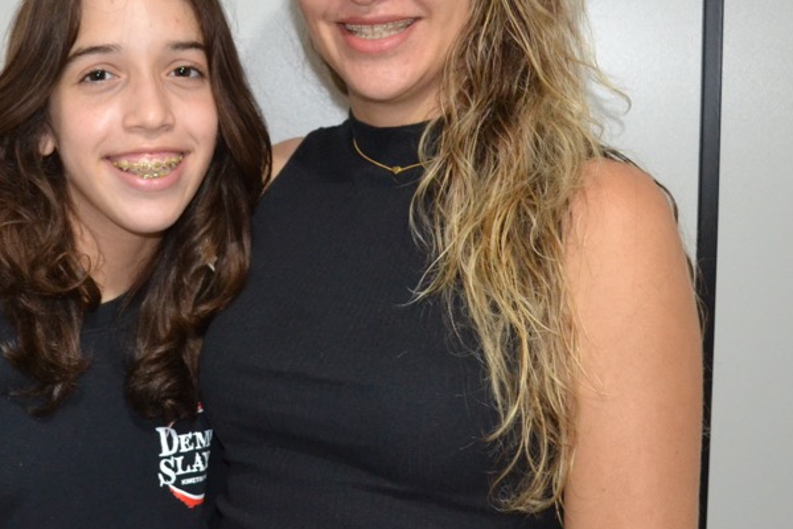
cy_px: 126
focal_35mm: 66
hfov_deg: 29.9
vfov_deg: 20.4
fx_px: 1454
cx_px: 180
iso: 1800
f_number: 4
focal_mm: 22
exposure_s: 1/60
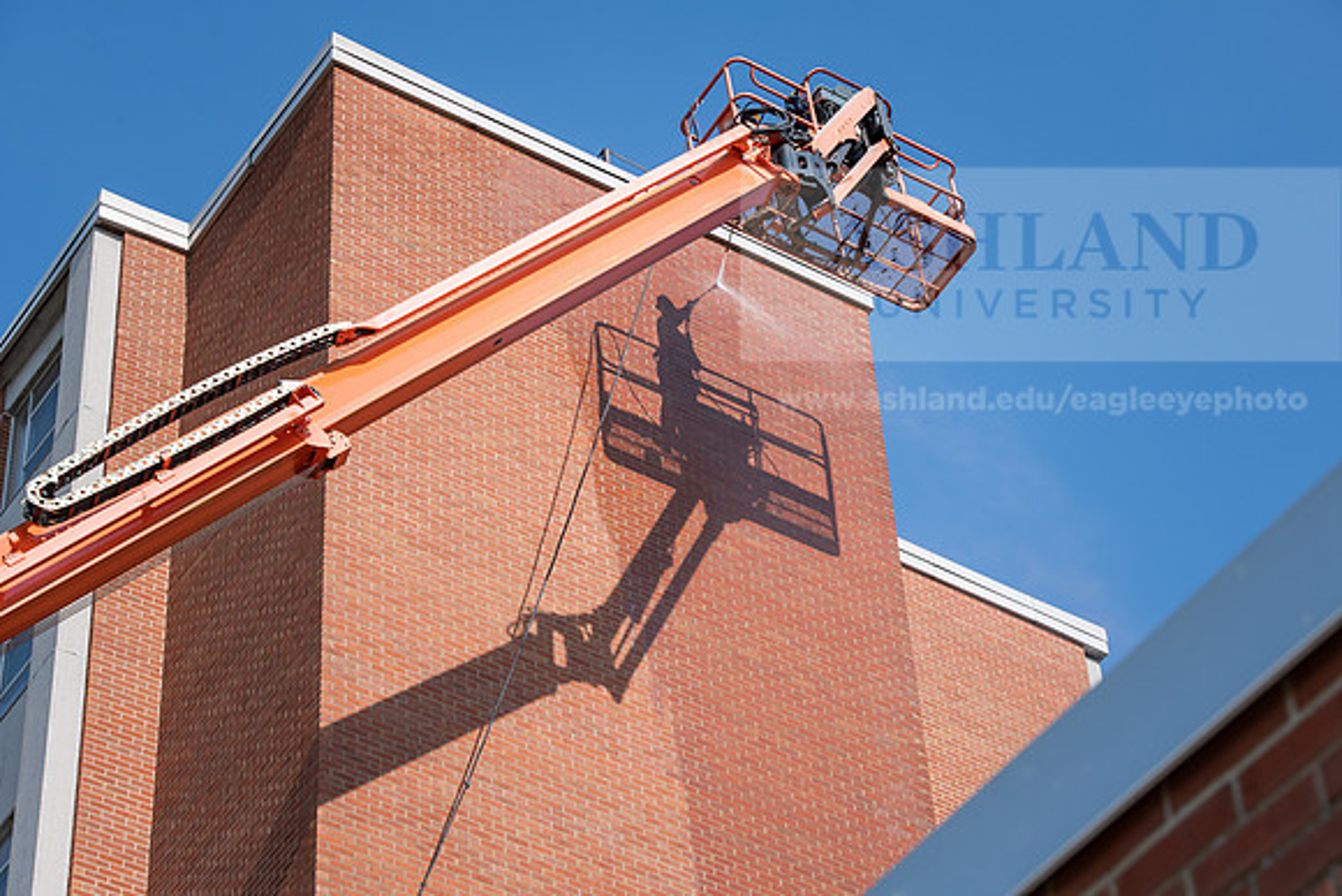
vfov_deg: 14.4
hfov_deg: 21.5
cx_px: 671
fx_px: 3542
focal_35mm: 95
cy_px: 448
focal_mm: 95
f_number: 8
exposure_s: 1/500
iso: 200
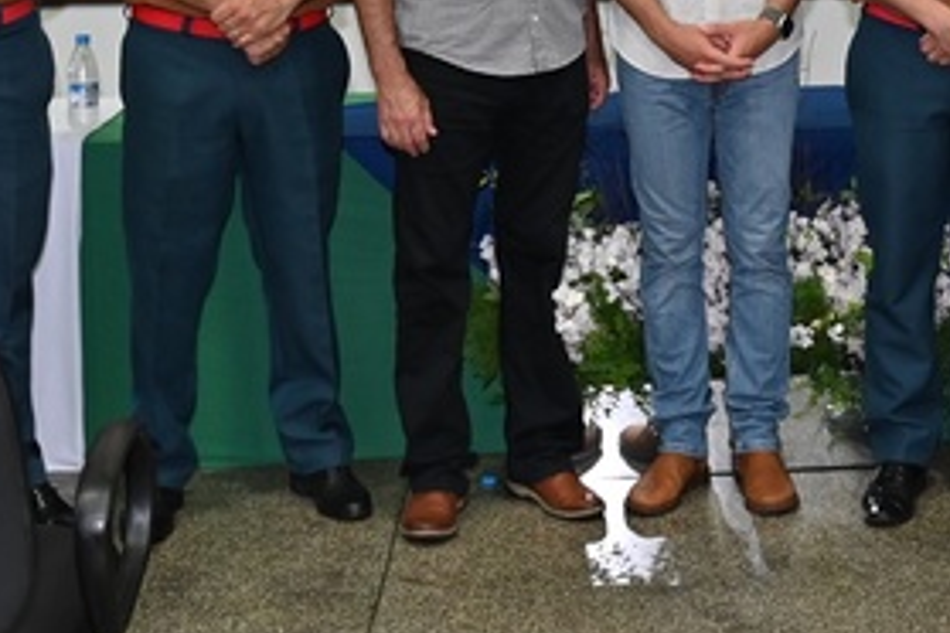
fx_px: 2296
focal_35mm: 87
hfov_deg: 22.8
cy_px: -73
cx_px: 855
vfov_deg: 15.3
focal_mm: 27
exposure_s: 1/200
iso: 1250
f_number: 2.8
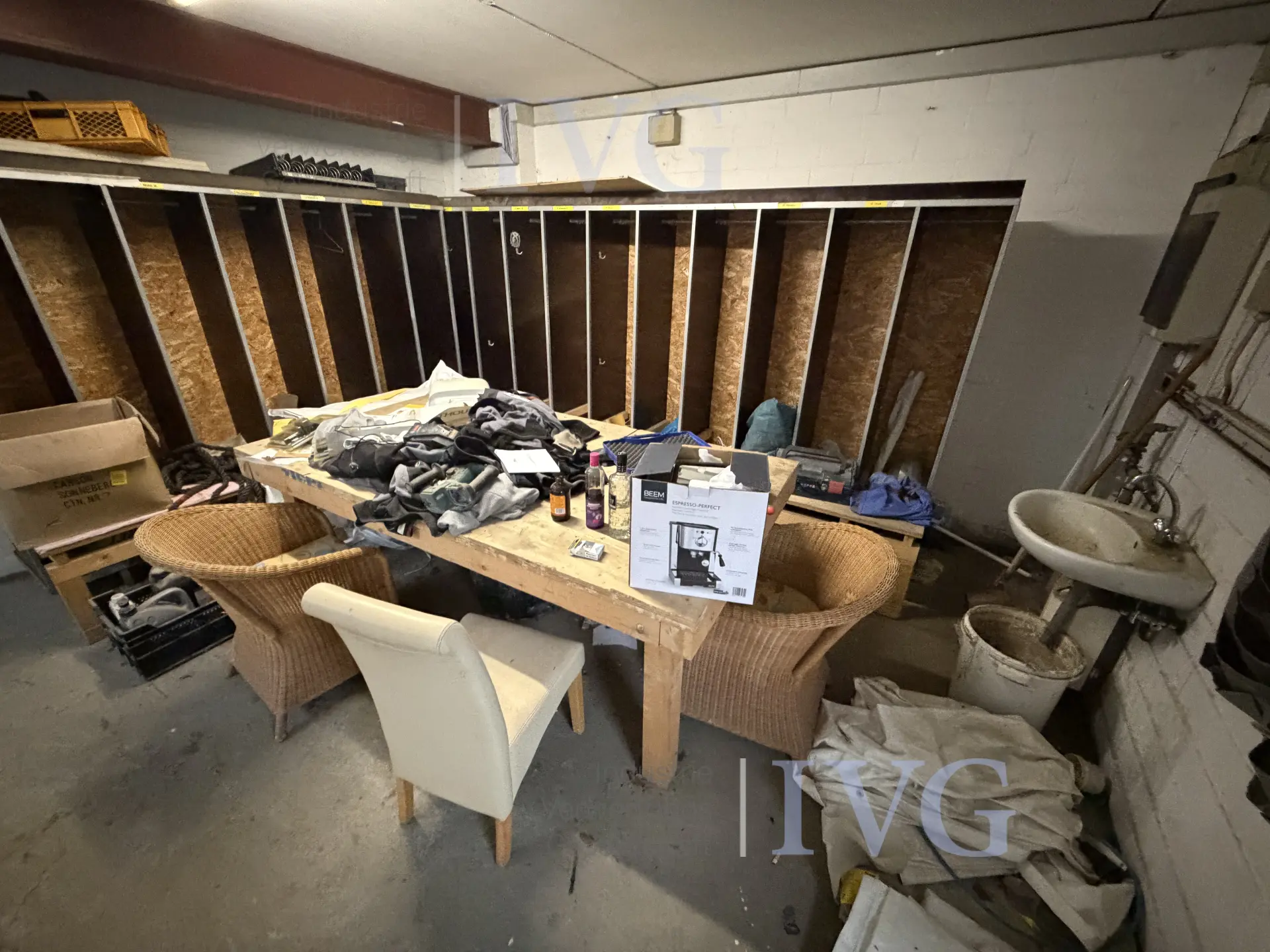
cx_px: 635
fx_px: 514
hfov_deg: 102.1
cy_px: 476
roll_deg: +0.3
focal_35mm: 14
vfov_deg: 85.7
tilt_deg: -21.5
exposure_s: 1/33
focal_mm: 2.22
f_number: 2.2
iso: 1250
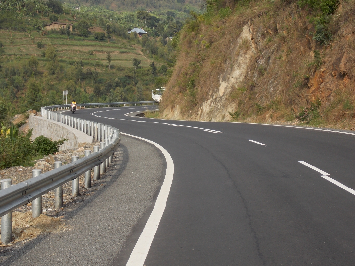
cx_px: 178
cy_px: 133
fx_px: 882
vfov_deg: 17.2
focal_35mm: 86
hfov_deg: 22.8
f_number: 4.4
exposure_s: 1/250
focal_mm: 15.3
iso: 80
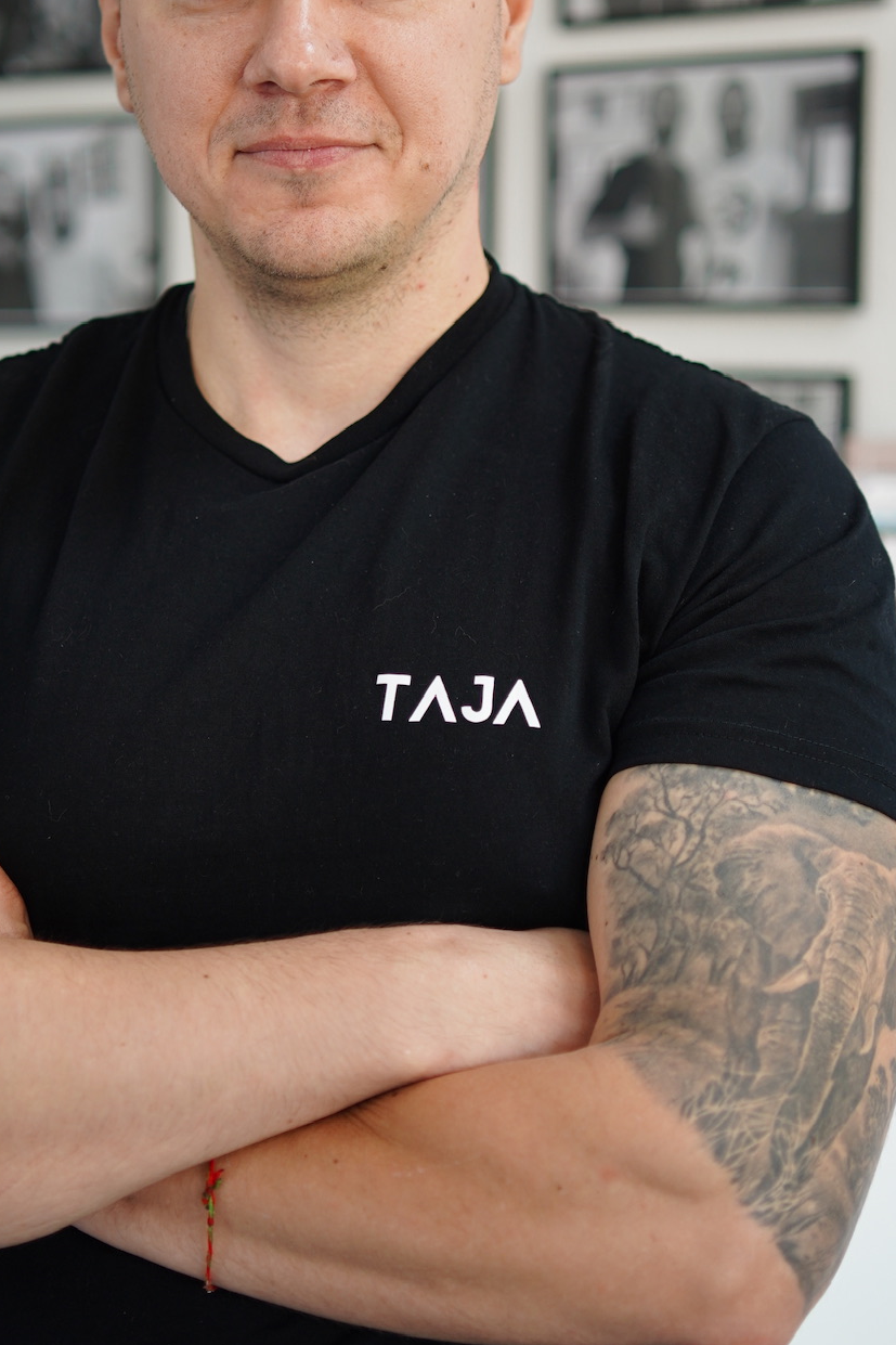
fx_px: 2427
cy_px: 510
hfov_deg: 20.8
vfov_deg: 30.8
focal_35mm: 65
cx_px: 298
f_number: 1.8
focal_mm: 35
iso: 200
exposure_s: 1/125
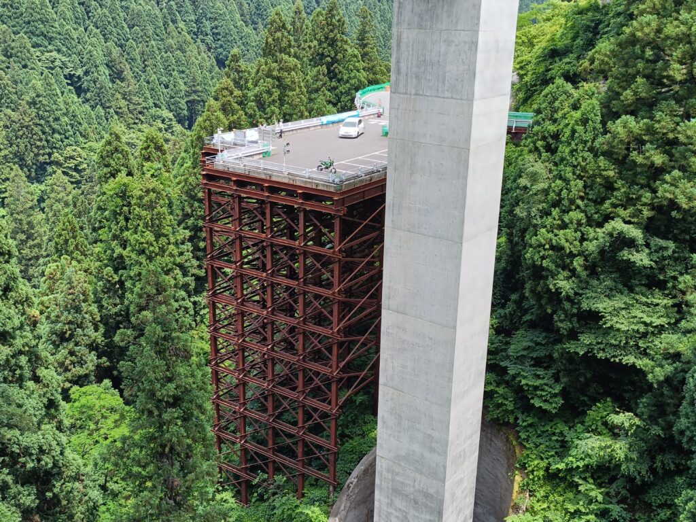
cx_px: 348
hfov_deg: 51.4
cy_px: 261
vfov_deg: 39.7
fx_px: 724
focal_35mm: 36
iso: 50
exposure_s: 1/216
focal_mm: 4.7
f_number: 1.7
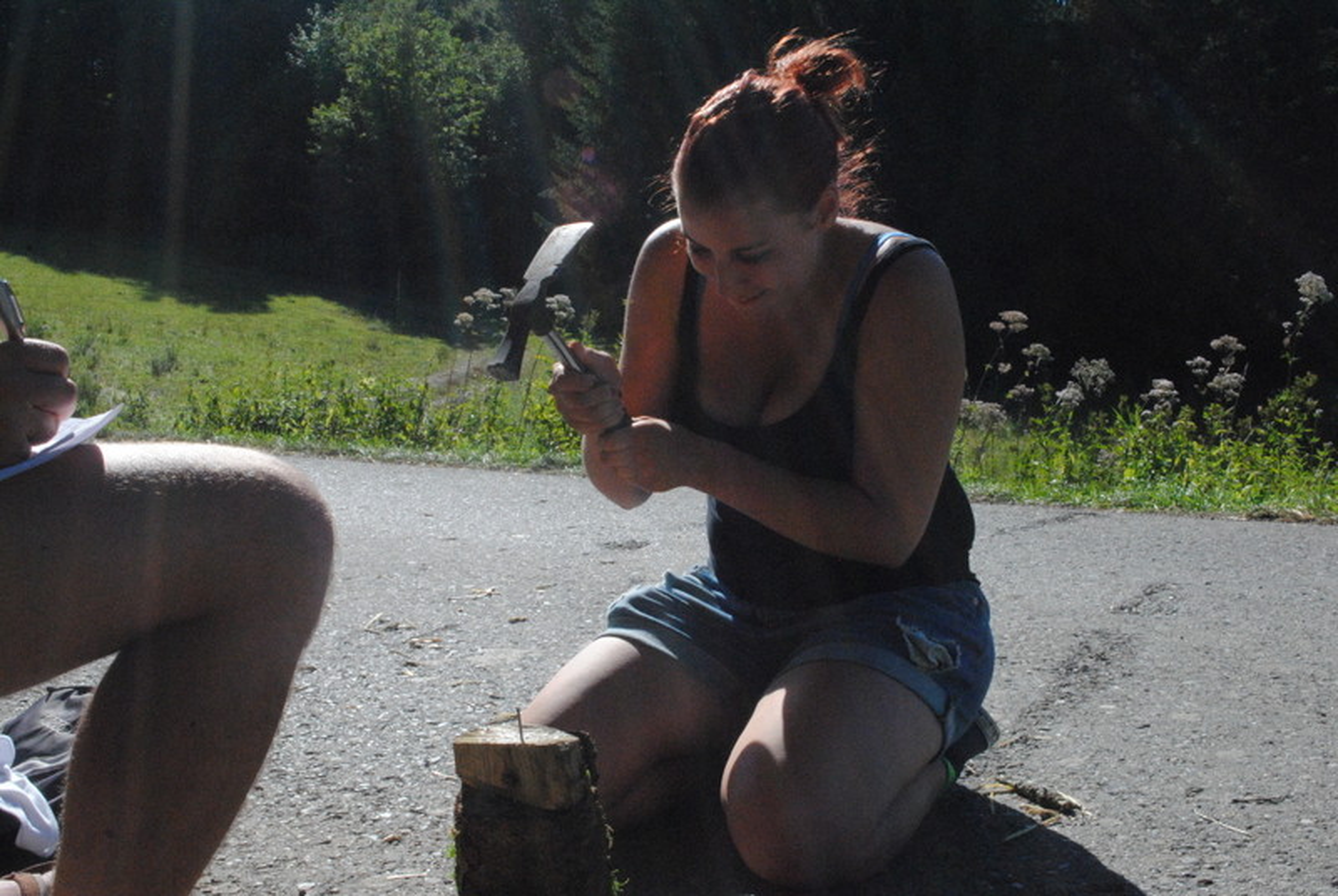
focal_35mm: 45
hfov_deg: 43.5
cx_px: 669
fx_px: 1675
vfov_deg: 30.0
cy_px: 448
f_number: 20
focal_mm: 30
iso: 1600
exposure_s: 1/500
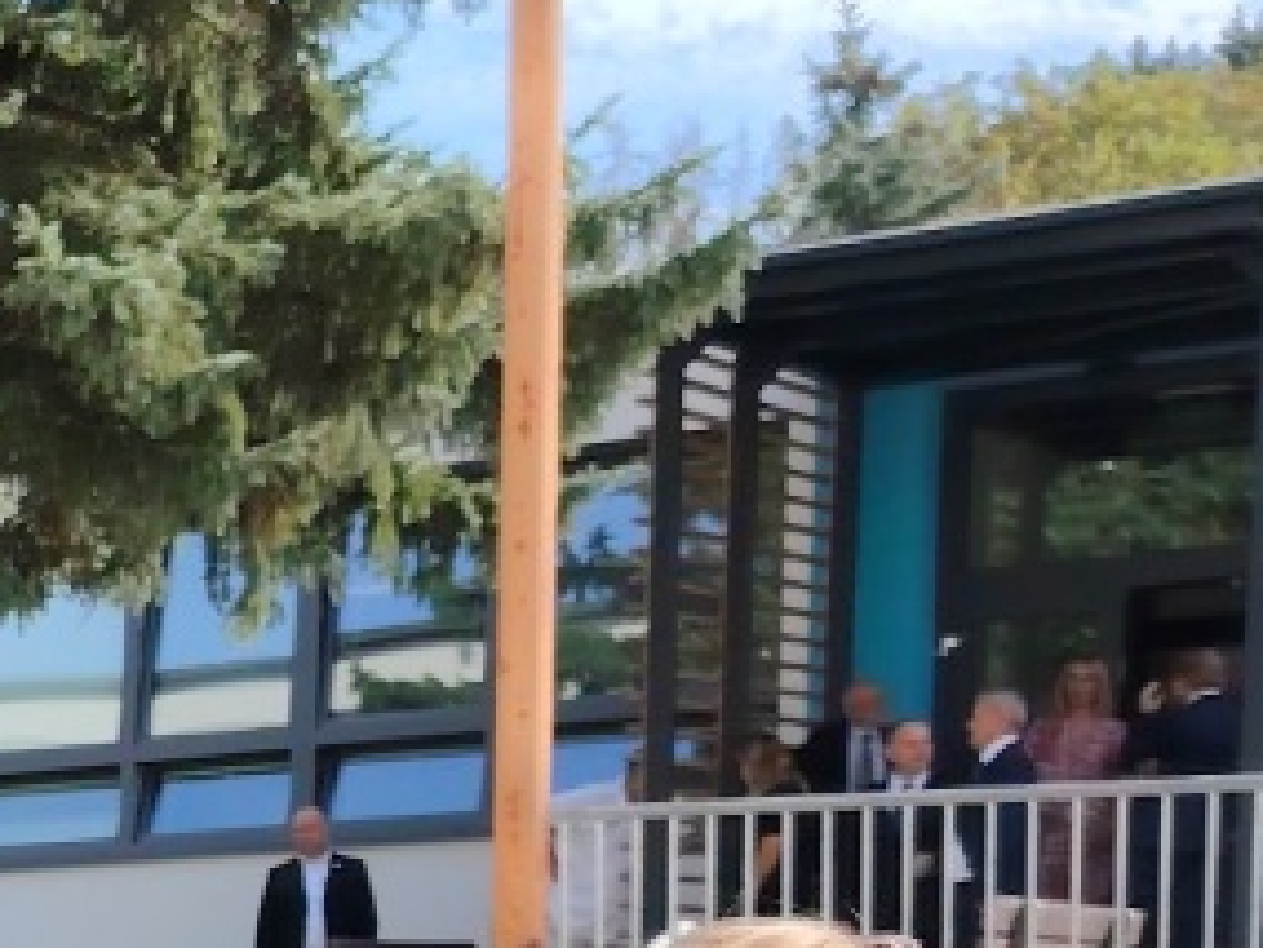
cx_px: -1019
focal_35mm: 101
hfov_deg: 16.3
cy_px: 1533
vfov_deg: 13.6
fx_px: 3687
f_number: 1.75
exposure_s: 1/900
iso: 172
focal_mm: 5.25
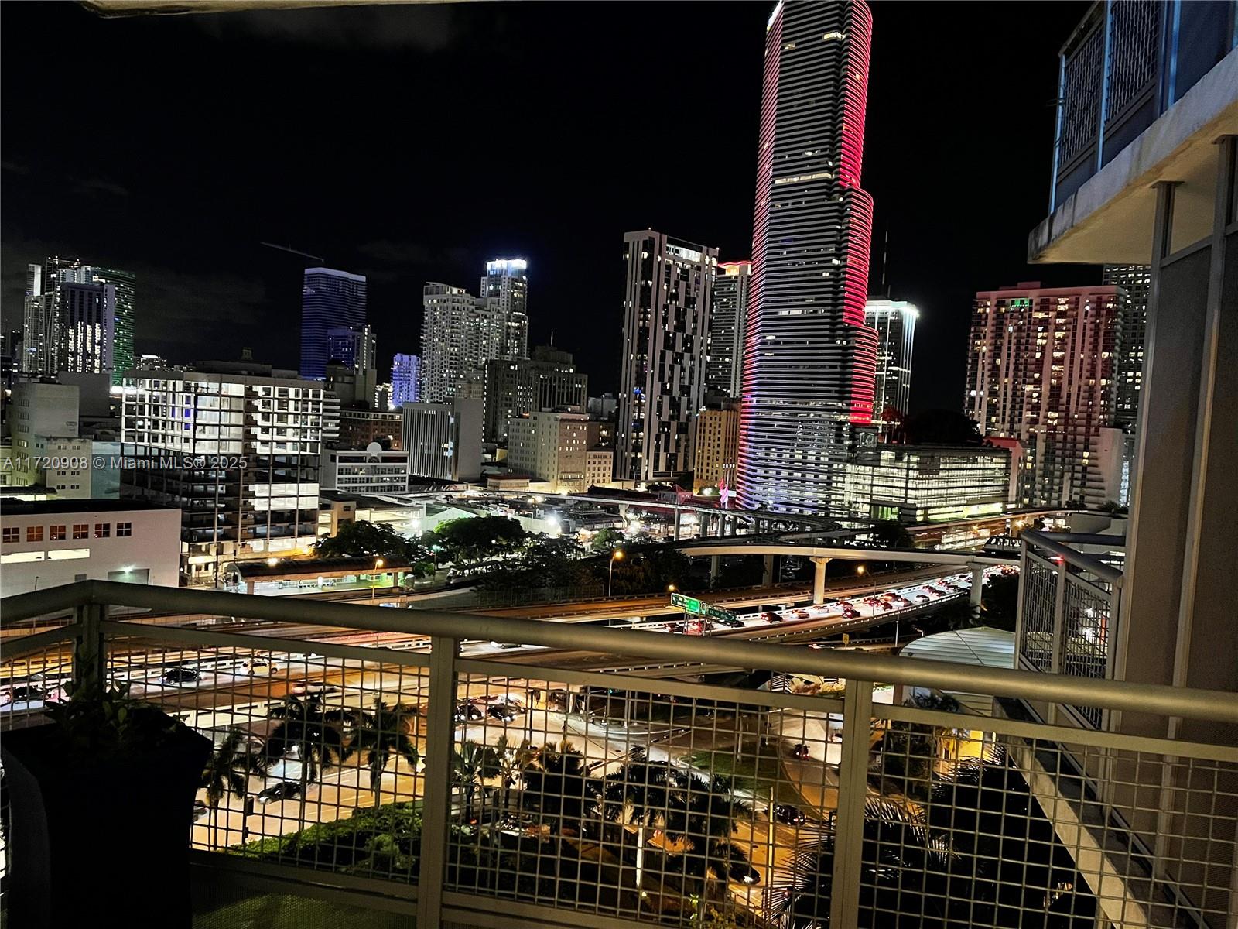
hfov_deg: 67.3
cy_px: 464
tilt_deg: -3.2
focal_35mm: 26
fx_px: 930
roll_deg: -4.0
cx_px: 619
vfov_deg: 53.1
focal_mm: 5.1
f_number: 1.6
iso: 1000
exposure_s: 1/30
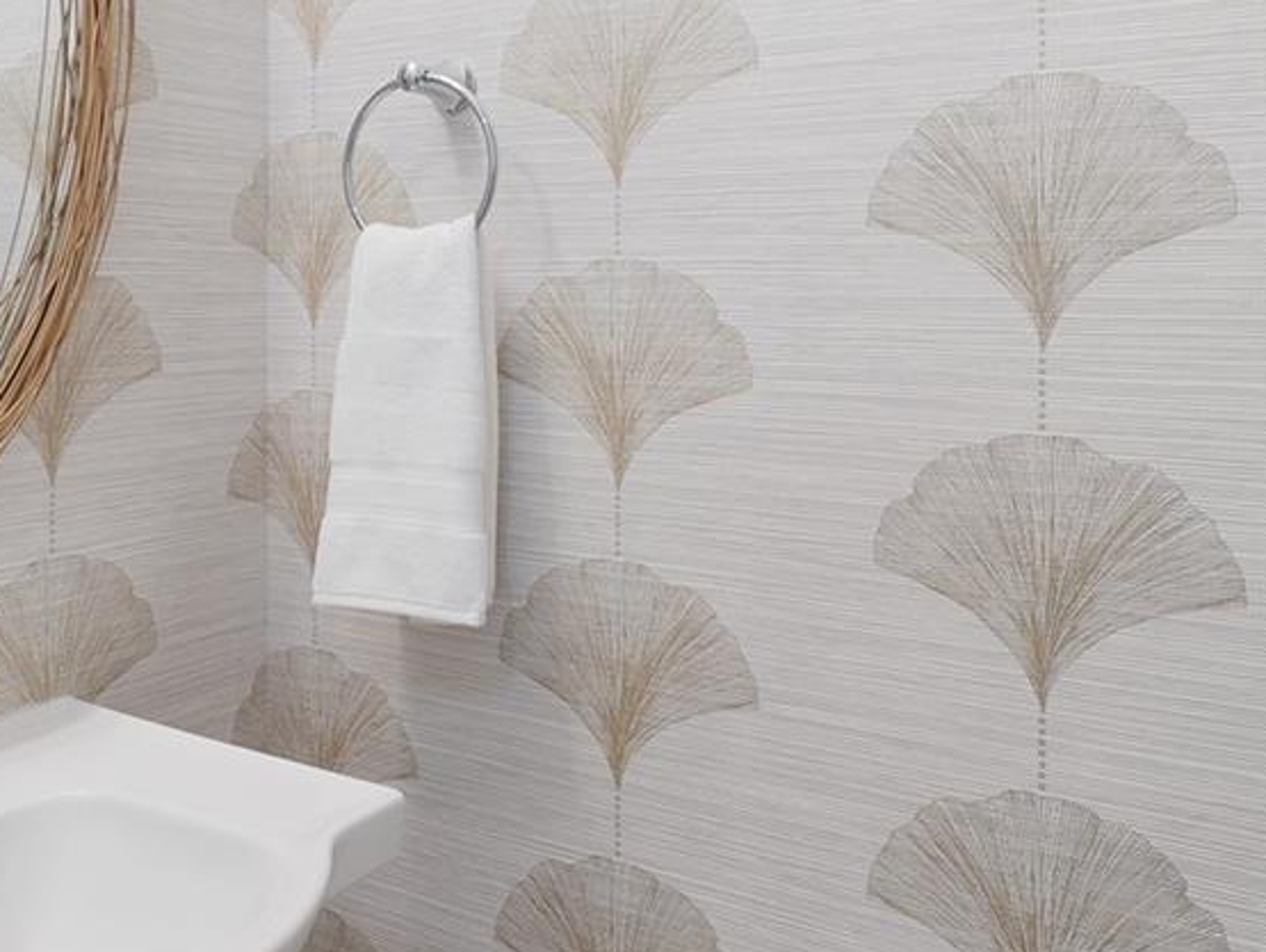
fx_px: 1317
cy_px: 283
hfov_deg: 50.6
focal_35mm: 36
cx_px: 443
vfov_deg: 39.0
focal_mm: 13
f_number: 8
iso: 100
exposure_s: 1/5
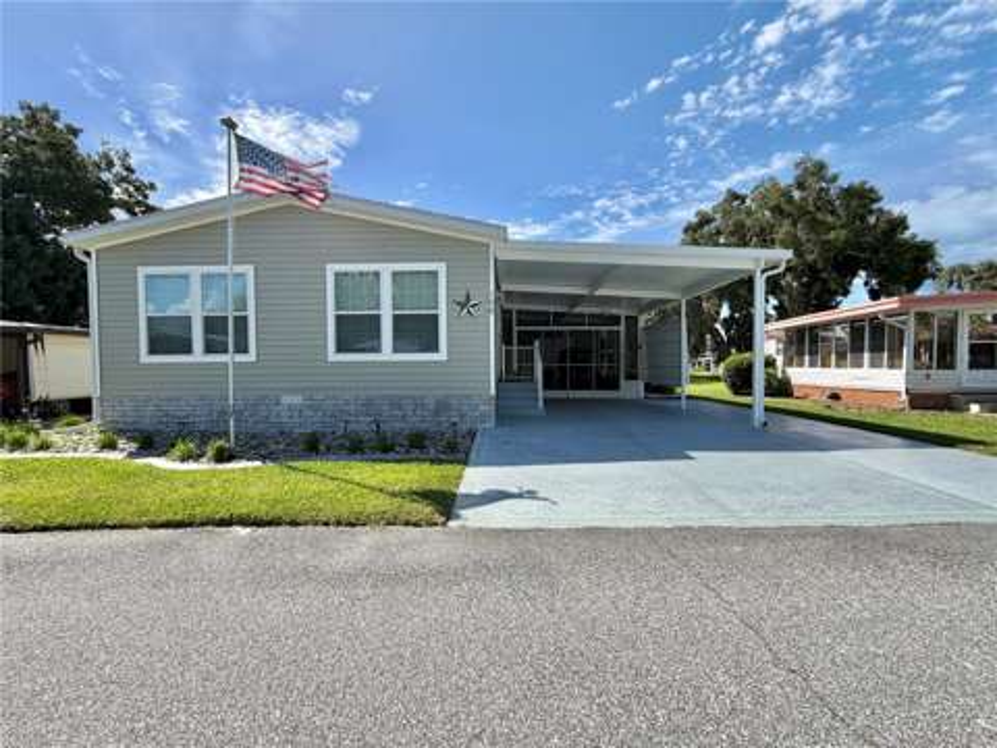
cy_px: 374
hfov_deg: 102.1
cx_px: 498
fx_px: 403
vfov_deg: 85.7
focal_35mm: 14
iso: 20
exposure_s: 1/888
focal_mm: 2.22
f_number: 2.2
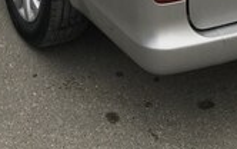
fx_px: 595
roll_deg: -0.3
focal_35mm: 92
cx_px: 110
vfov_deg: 11.8
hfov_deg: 22.5
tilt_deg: -13.3
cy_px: -199
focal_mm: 4.15
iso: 25
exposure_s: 1/127
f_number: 2.2
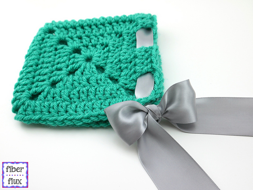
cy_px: 95
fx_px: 263
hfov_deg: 51.4
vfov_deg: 39.7
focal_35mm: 36
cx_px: 126
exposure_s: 1/250
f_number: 6.3
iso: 200
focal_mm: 18
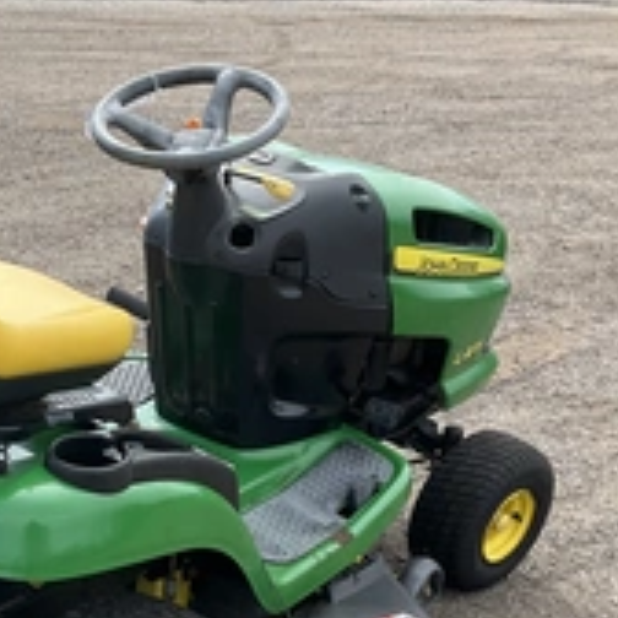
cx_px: 151
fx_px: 1232
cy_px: 475
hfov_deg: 27.7
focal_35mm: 61
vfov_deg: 27.7
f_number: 1.8
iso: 25
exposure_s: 1/551
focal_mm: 3
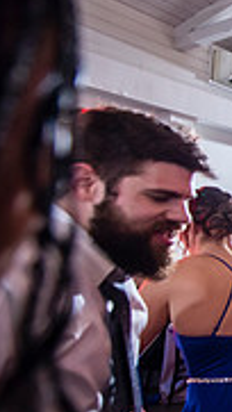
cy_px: 245
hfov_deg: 13.0
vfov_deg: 43.5
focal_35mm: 47
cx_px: 632
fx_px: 513
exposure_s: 1/160
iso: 1600
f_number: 2.8
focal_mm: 14
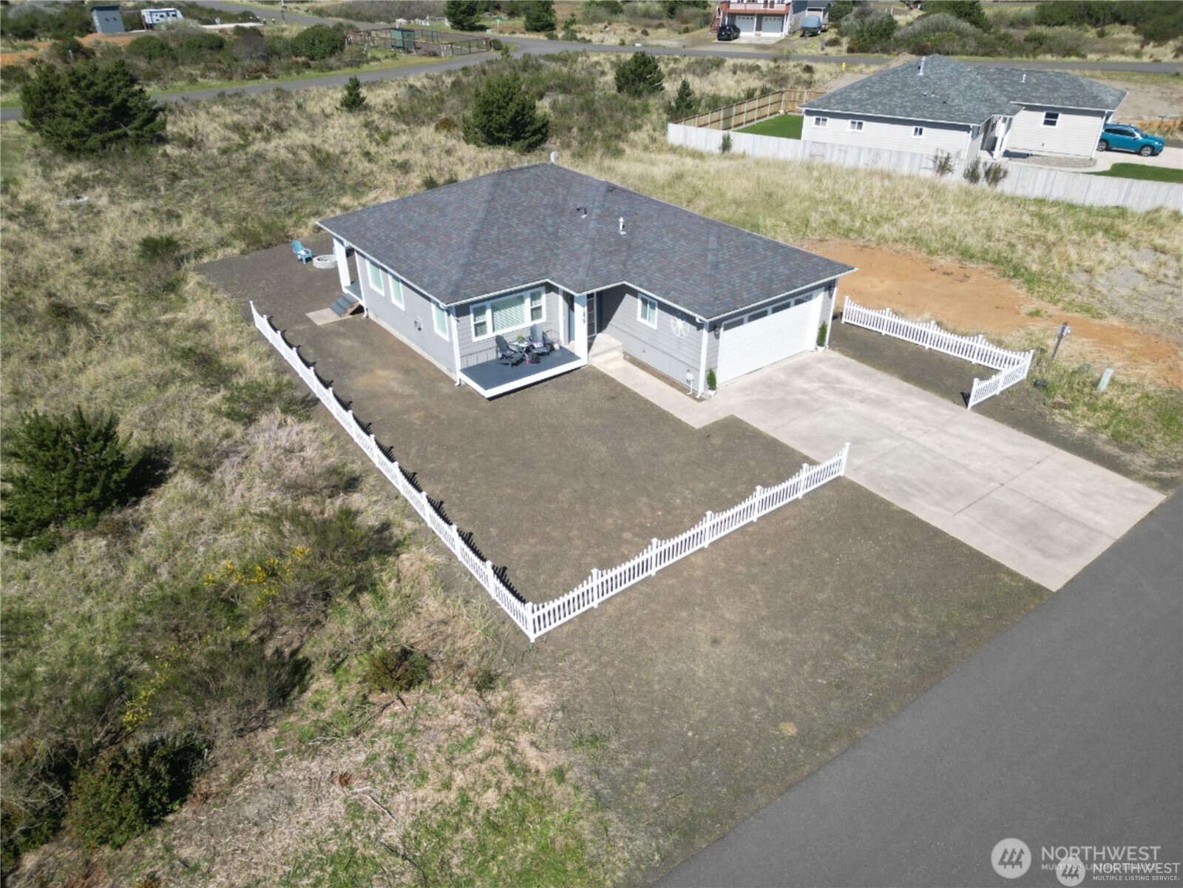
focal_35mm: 24
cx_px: 592
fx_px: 820
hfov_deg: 71.6
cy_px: 444
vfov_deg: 56.8
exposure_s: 1/3003
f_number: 1.7
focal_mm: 6.72
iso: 140
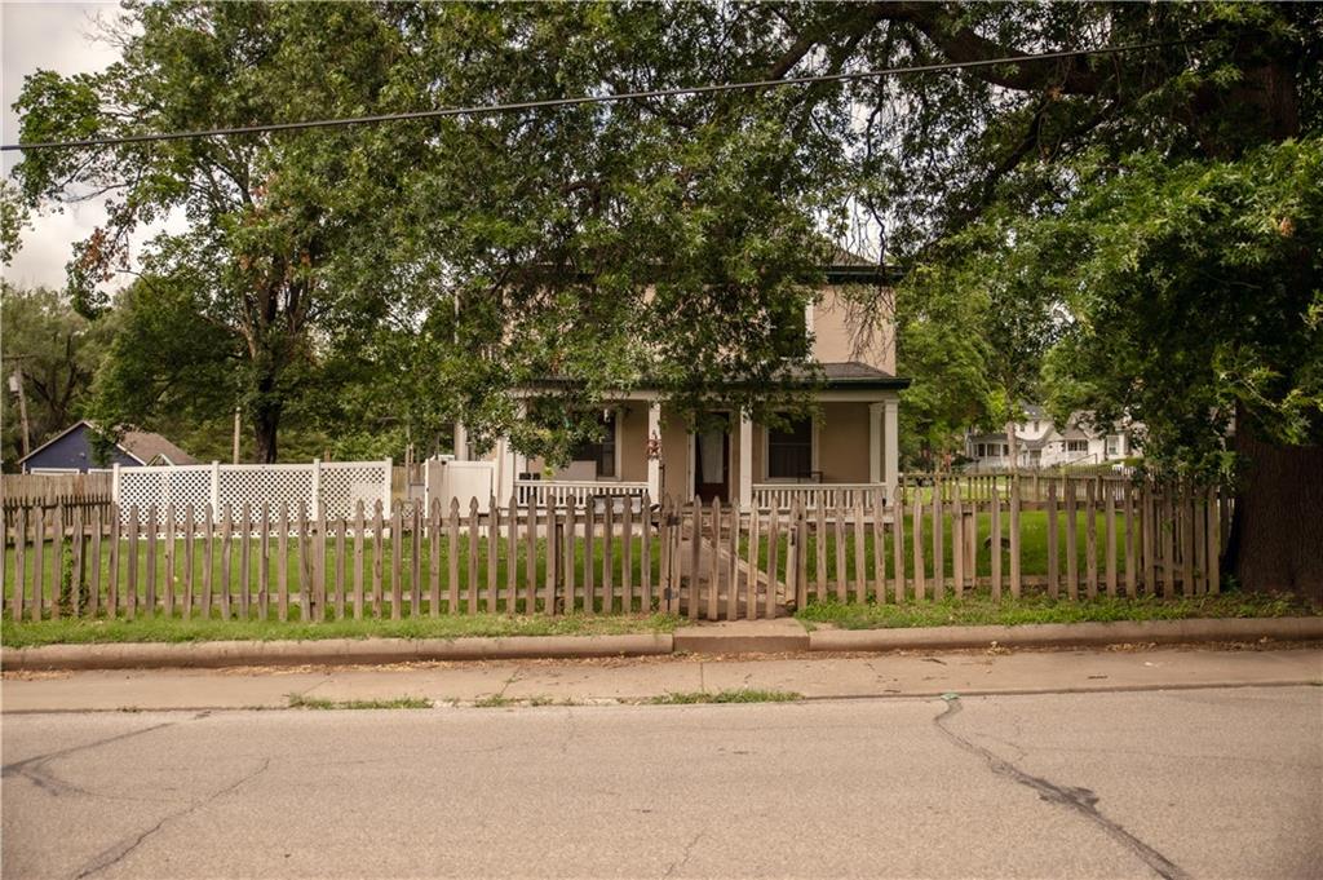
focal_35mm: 32
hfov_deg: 58.8
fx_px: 1175
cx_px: 662
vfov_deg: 41.1
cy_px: 440
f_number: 2.8
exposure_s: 1/3200
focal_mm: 32
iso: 100
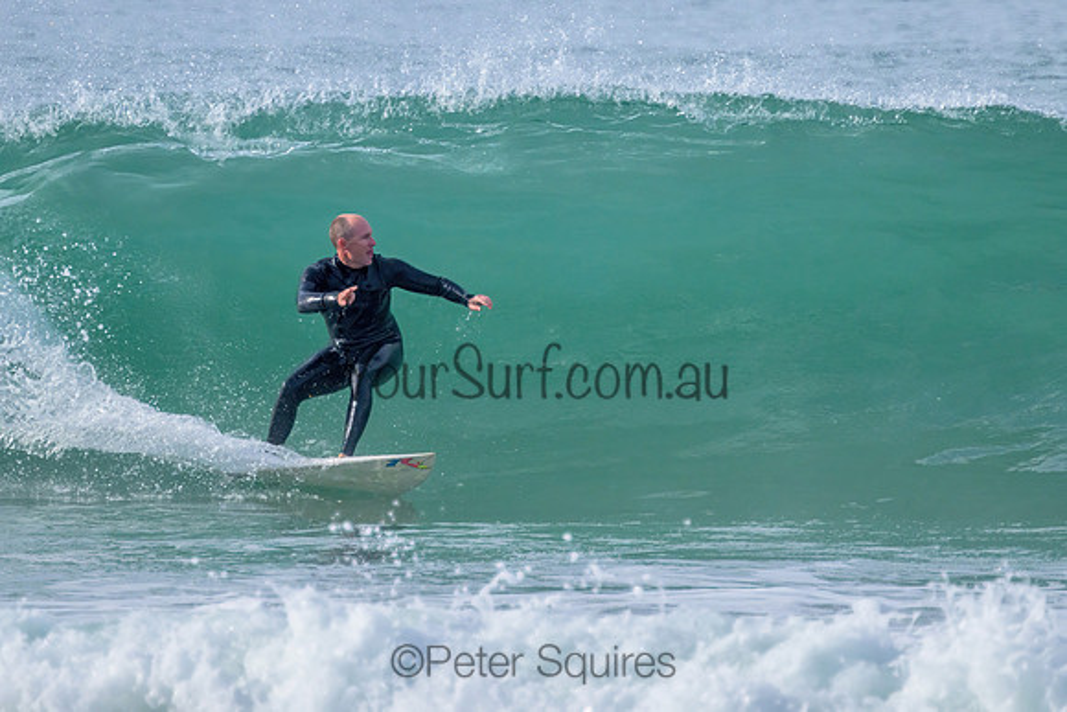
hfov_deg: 1.9
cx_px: 576
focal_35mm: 1101
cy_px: 260
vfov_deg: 1.2
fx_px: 32632
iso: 1600
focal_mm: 800
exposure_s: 1/2000
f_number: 11
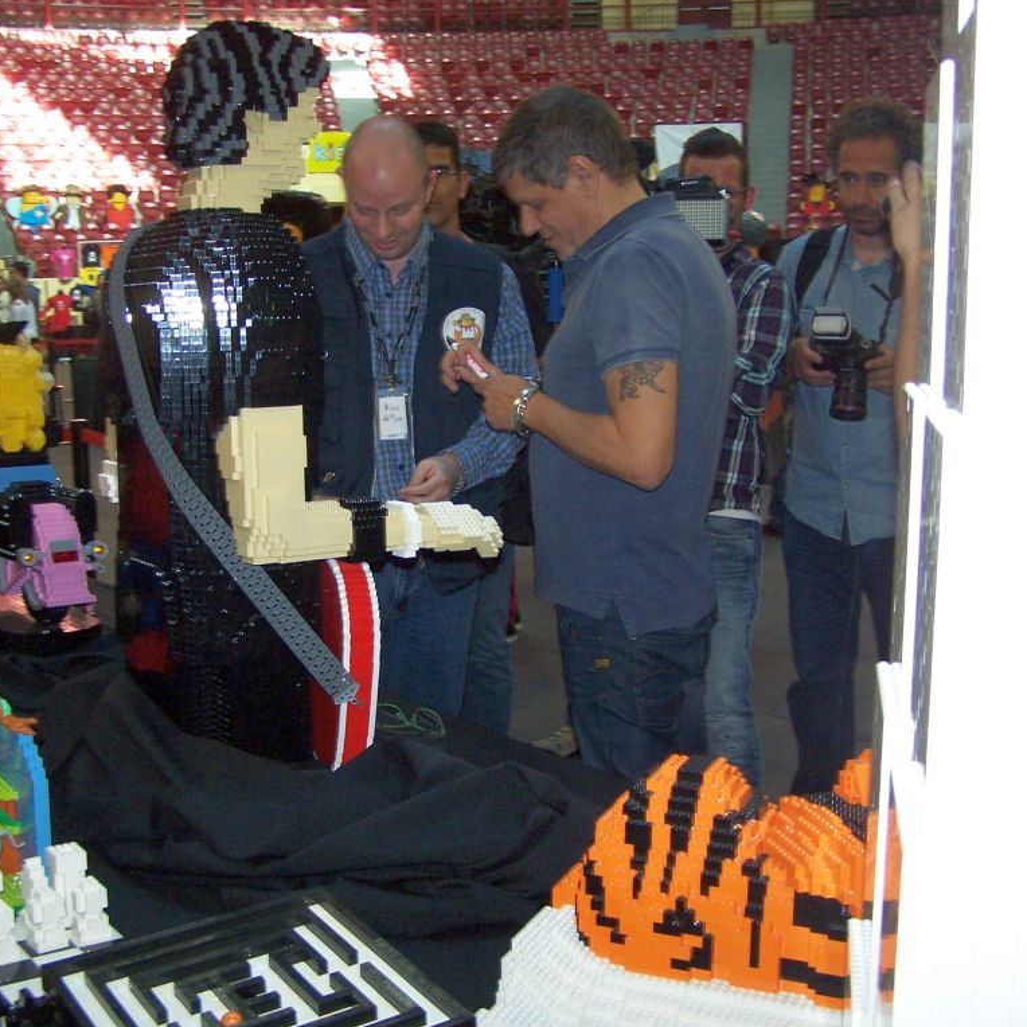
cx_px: 464
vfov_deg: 37.6
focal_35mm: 45
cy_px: 512
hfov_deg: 37.5
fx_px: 1510
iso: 140
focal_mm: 6.3
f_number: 2.8
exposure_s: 1/60
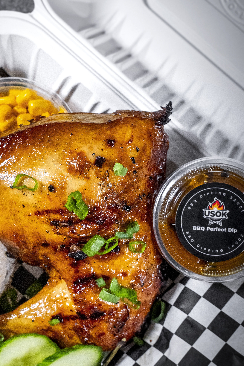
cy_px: 206
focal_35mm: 80
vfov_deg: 25.3
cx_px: 63
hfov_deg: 17.0
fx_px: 813
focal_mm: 52
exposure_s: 1/160
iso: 6400
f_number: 8
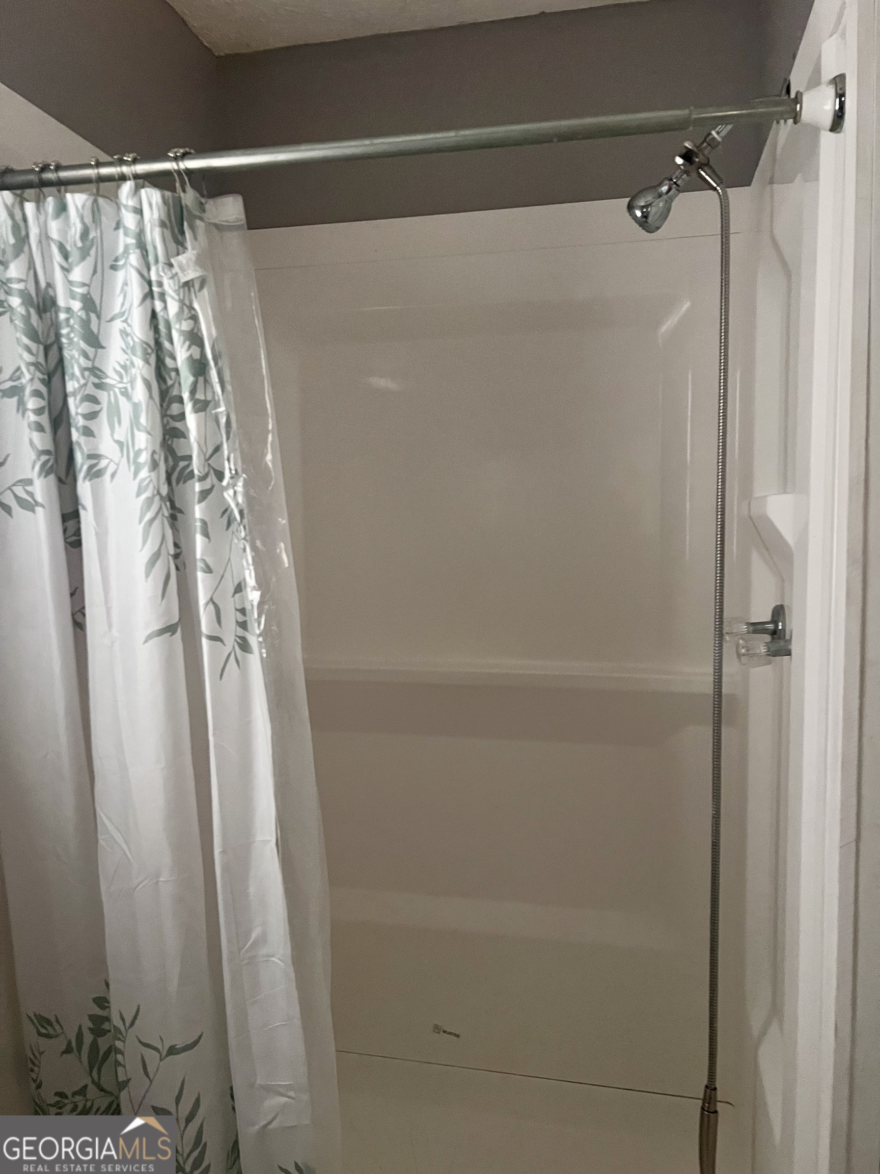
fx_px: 881
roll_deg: +1.0
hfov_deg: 53.1
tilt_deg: -3.1
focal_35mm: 26
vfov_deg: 67.3
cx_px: 440
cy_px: 587
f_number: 1.5
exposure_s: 1/35
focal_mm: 5.7
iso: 640
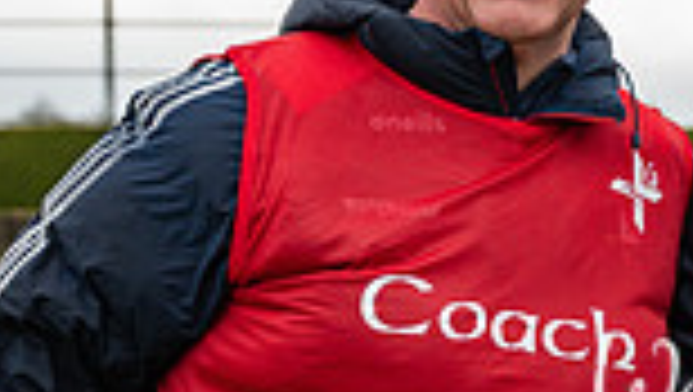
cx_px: 886
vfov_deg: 6.3
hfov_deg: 10.9
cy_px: 311
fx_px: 3550
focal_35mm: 193
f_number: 4
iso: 160
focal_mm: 49
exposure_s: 1/250
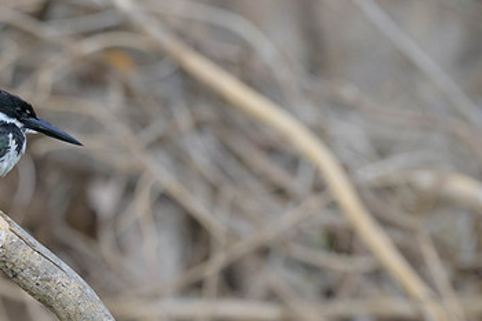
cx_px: 74
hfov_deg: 1.4
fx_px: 19404
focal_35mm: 1450
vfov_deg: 0.9
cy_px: 162
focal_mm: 400
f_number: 4
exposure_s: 1/1000
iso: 400
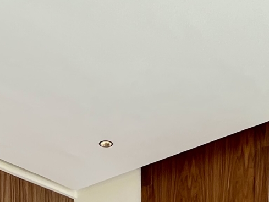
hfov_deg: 28.6
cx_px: 135
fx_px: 529
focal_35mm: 68
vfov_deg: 14.3
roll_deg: +0.1
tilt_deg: -6.3
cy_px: 486
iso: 40
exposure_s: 1/33
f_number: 1.8
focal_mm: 1.57
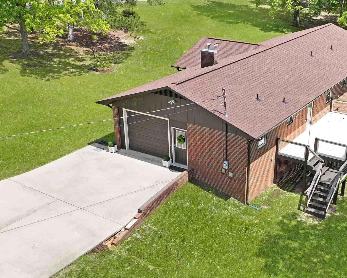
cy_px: 181
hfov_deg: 40.0
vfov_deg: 32.5
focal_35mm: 46
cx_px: 219
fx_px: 472
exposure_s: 1/2000
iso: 120
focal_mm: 12.29
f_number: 2.8
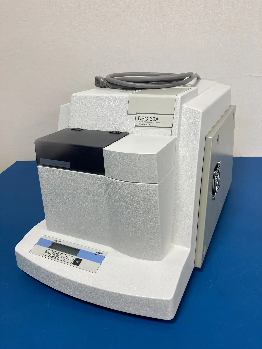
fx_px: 283
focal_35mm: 28
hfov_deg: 49.7
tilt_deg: -22.0
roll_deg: +4.9
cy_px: 174
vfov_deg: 63.4
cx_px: 131
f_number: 1.8
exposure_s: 1/100
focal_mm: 3.99
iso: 80
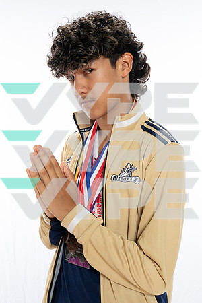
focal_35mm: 48
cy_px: 152
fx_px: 404
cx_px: 101
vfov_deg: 41.1
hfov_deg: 28.1
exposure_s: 1/250
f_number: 9
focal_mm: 48
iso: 1250
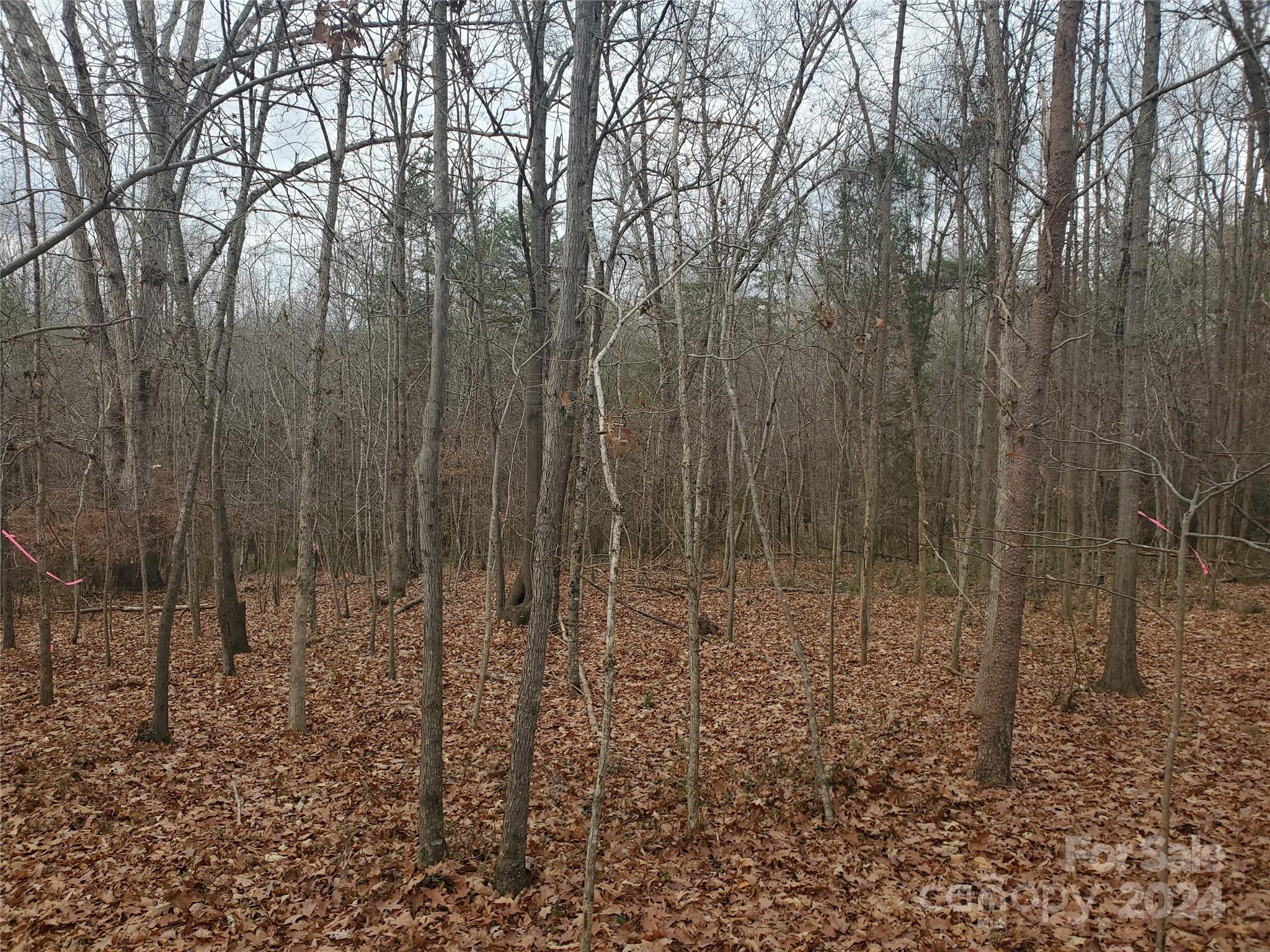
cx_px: 635
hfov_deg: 67.3
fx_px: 954
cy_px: 476
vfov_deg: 53.1
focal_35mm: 26
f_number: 2.4
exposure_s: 1/412
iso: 50
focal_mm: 4.3
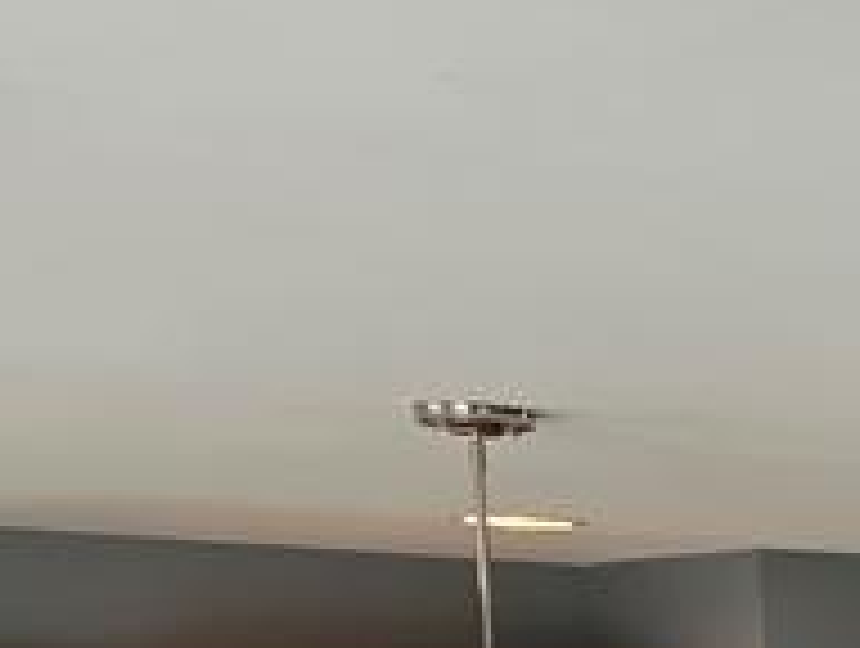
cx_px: 2121
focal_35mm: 123
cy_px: 1210
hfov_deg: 12.3
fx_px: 3062
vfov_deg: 11.2
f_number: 1.7
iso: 125
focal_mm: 6.25
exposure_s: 1/120
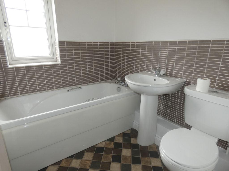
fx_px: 132
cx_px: 114
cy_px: 86
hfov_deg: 81.7
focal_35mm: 20
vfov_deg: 66.0
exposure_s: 1/60
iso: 160
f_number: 2.8
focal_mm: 3.6
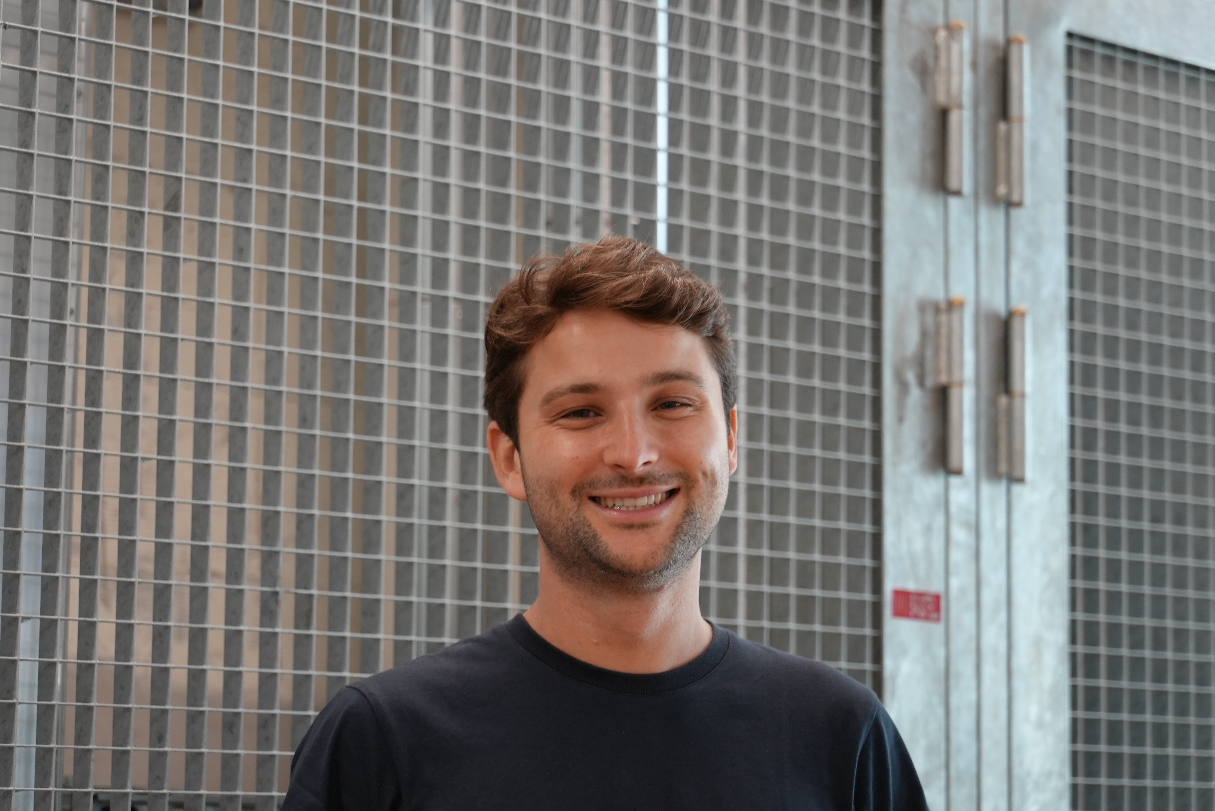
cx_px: 615
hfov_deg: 22.1
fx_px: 3107
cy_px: 401
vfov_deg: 14.9
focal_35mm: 92
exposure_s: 1/160
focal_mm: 89
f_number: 4
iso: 2000
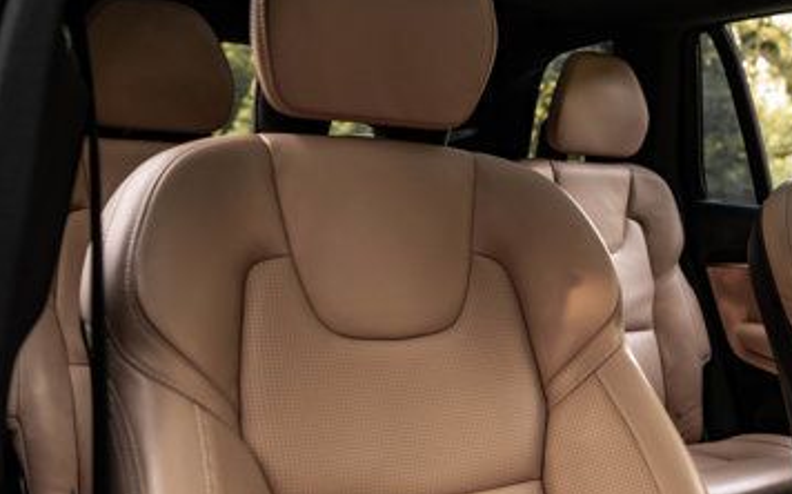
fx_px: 949
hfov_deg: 43.1
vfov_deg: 29.1
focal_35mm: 44
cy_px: 275
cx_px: 638
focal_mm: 24
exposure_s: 1/200
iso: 1250
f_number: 3.2
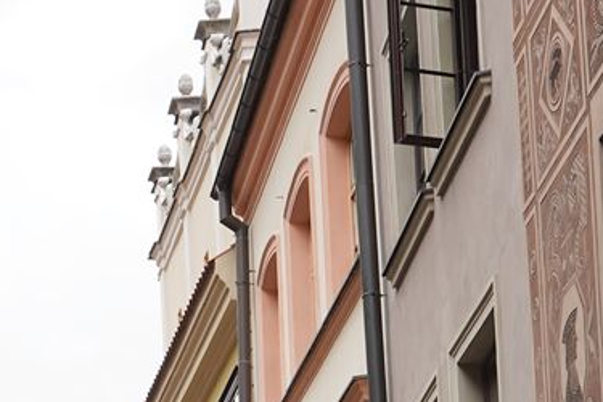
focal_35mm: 128
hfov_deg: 15.6
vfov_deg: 9.7
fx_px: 2144
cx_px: -68
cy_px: 891
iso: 100
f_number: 8
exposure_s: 1/100
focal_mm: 24
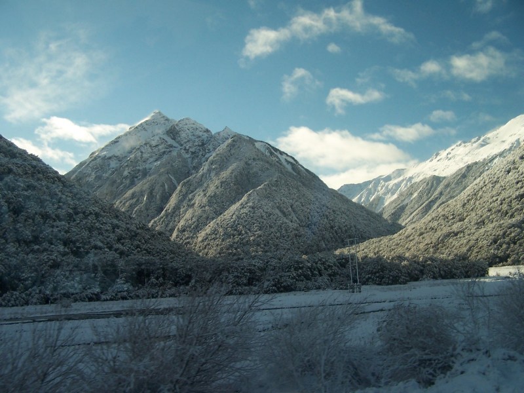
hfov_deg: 49.0
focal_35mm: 38
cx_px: 262
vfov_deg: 37.7
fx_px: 575
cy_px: 196
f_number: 2.8
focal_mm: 6.3
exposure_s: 1/350
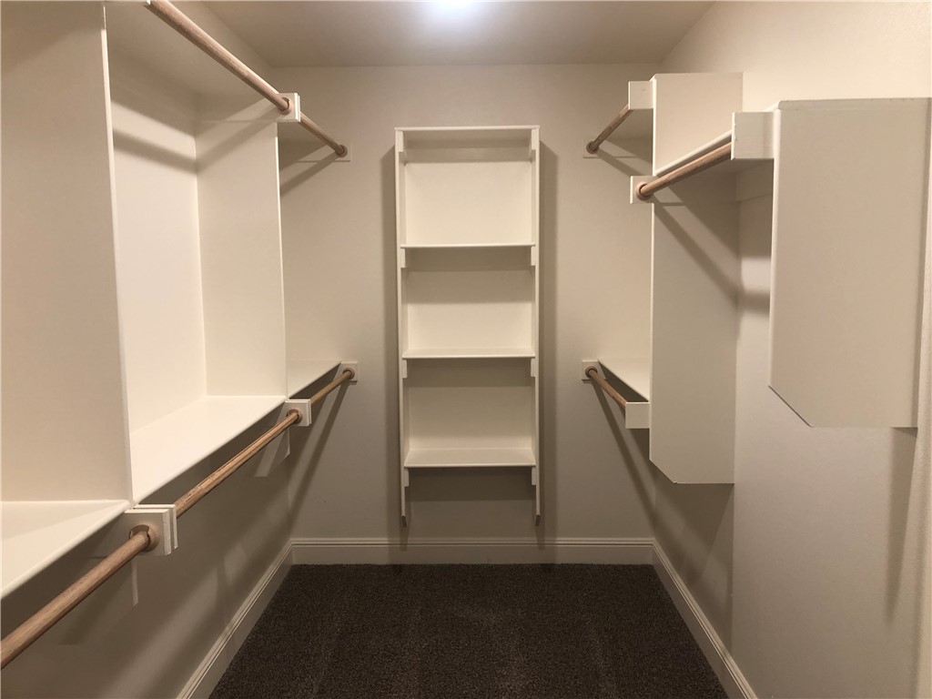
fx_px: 754
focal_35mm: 28
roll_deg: -0.1
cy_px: 350
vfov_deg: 49.7
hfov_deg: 63.4
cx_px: 466
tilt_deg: -5.8
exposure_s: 1/24
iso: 32
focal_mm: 3.99
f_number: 1.8
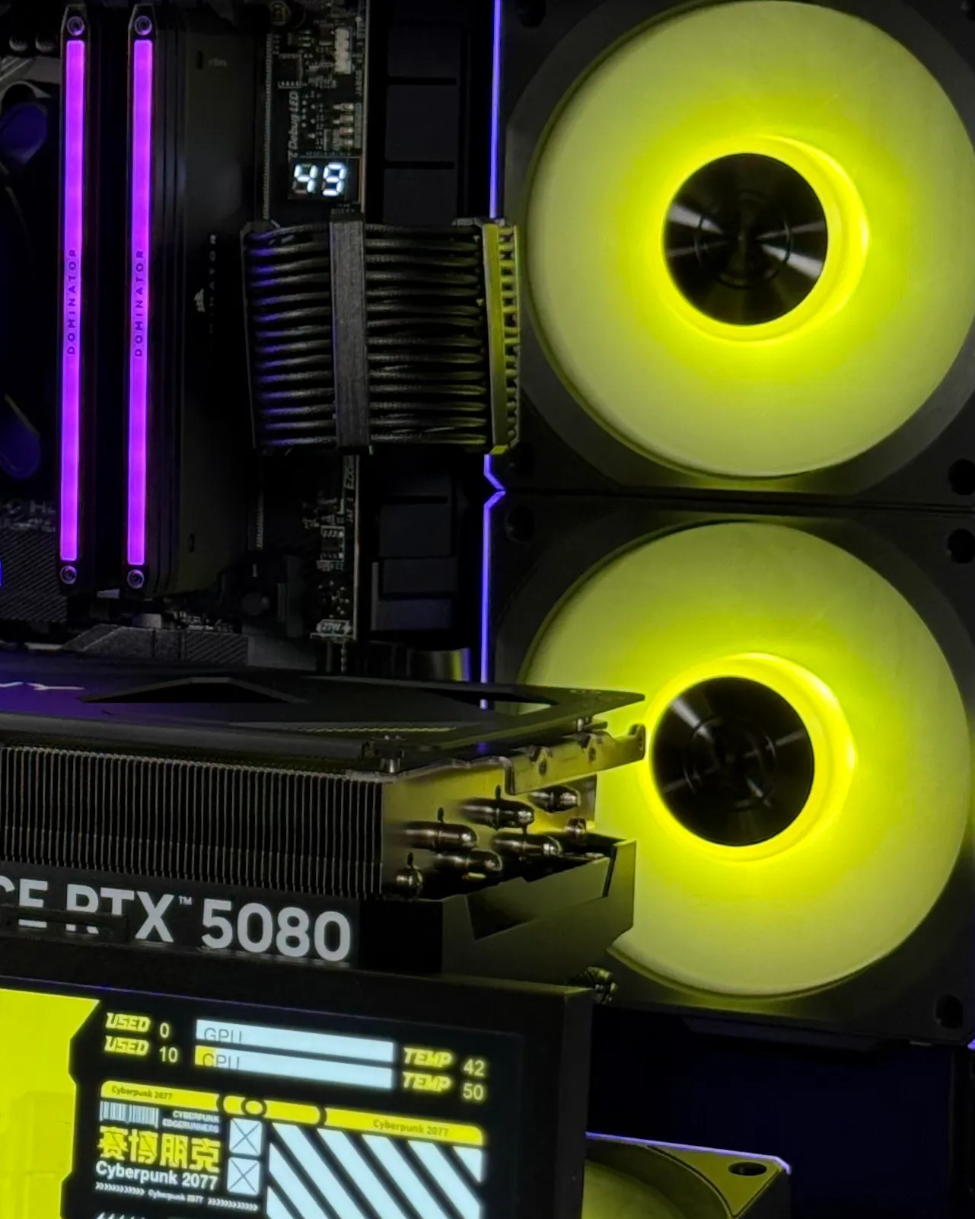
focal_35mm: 118
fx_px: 4256
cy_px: 503
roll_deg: -1.3
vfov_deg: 16.3
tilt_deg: -3.4
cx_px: 79
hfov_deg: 13.0
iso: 100
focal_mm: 6.76
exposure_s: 1/78
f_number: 1.78
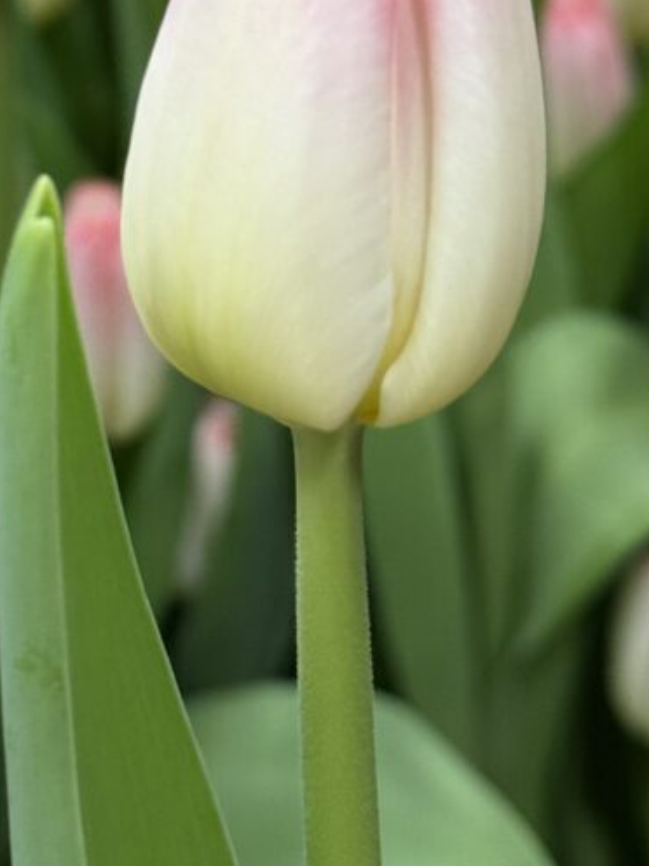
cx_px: 288
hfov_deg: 14.9
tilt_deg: -28.8
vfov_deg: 19.6
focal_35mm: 99
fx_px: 2475
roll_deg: -1.5
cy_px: 164
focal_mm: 6.76
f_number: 1.78
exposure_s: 1/50
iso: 200
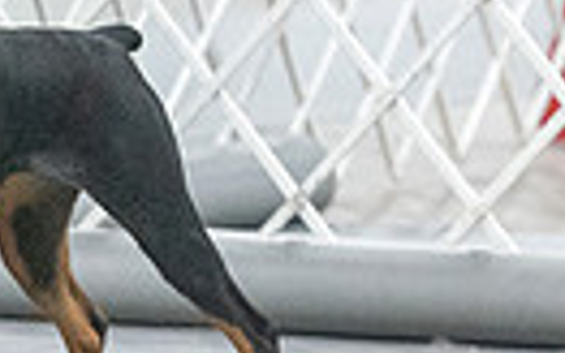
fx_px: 13895
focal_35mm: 902
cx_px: 1026
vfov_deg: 1.5
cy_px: -282
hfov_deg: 2.3
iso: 12800
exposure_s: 1/400
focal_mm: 200
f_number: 3.2
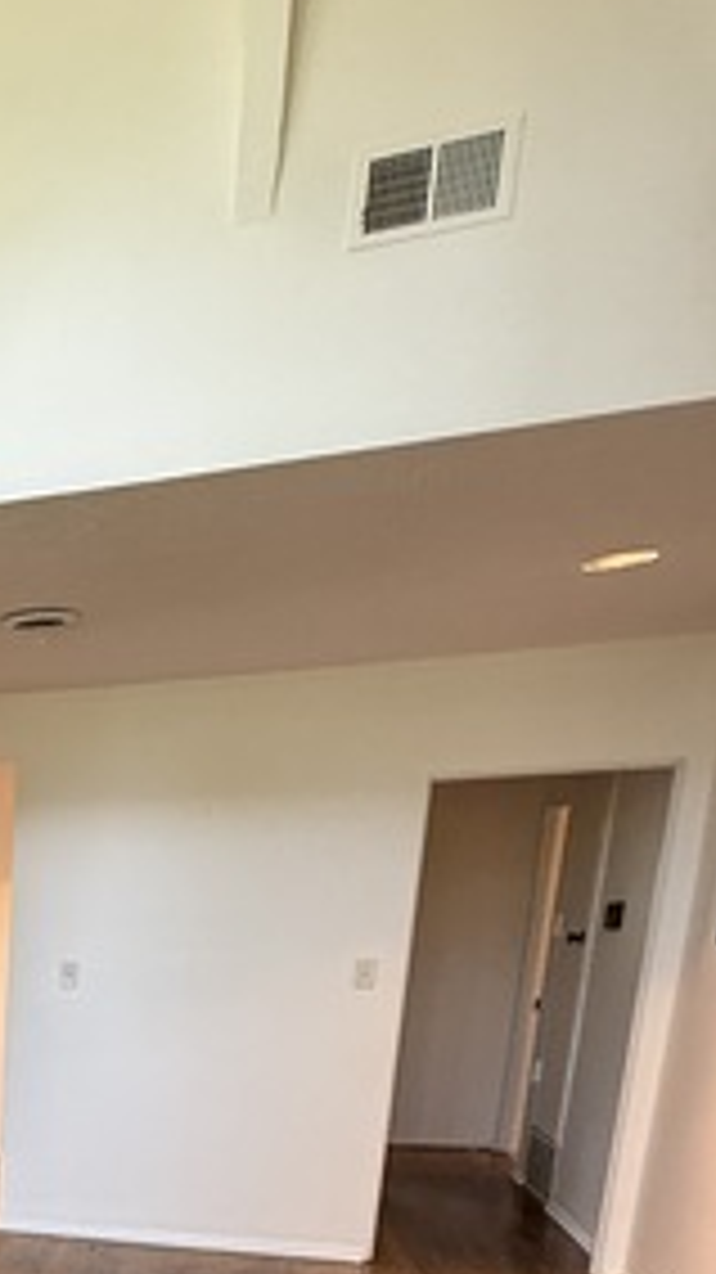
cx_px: -320
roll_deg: +0.4
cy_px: 1213
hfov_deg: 25.7
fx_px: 1216
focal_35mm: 36
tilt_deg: -12.6
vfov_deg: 47.8
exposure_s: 1/60
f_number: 2.2
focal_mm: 2.22
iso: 250
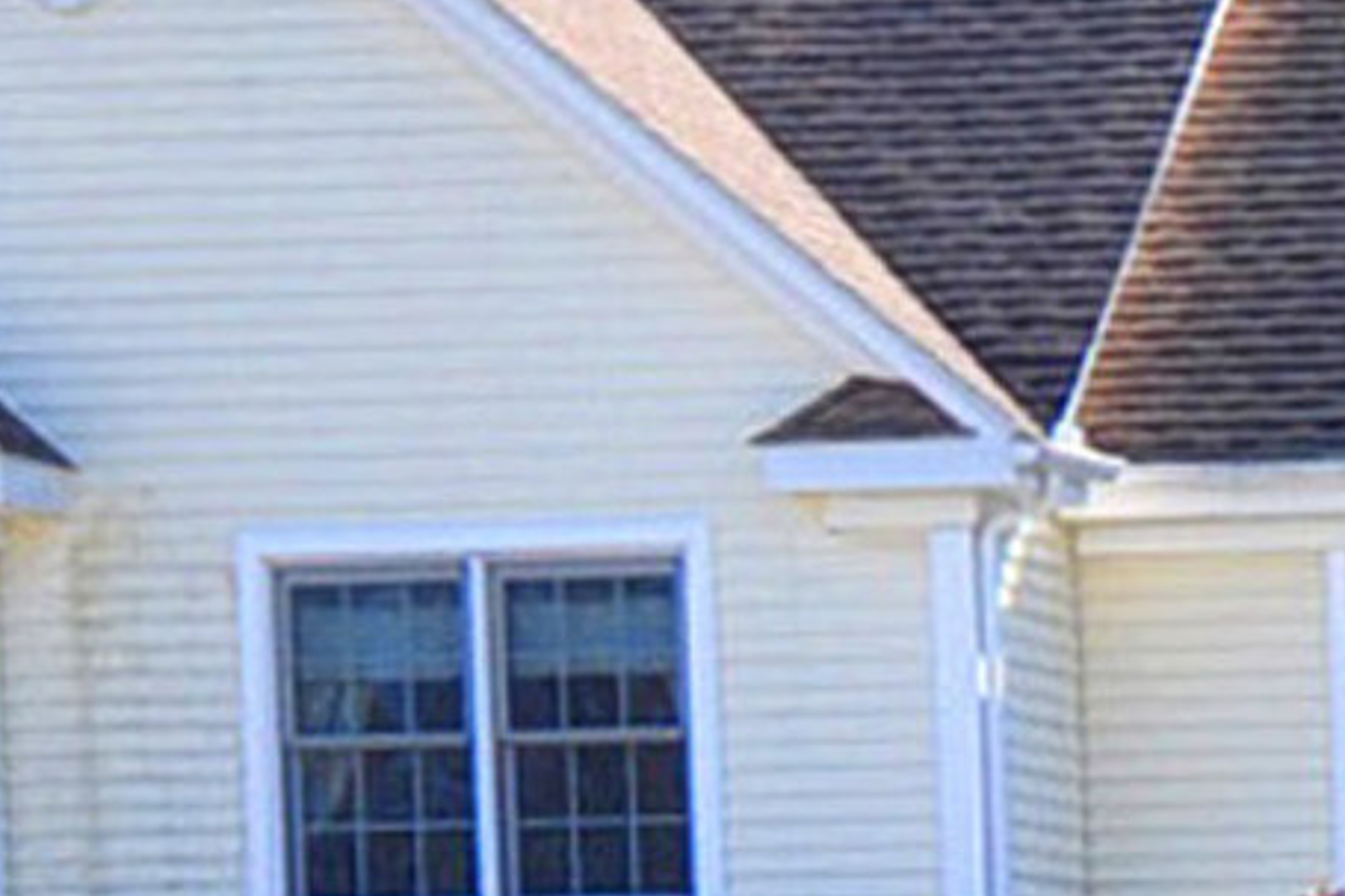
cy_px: 1547
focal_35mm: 191
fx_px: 7133
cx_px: 2318
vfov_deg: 7.0
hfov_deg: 10.2
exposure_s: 1/250
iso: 320
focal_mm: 20
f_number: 8
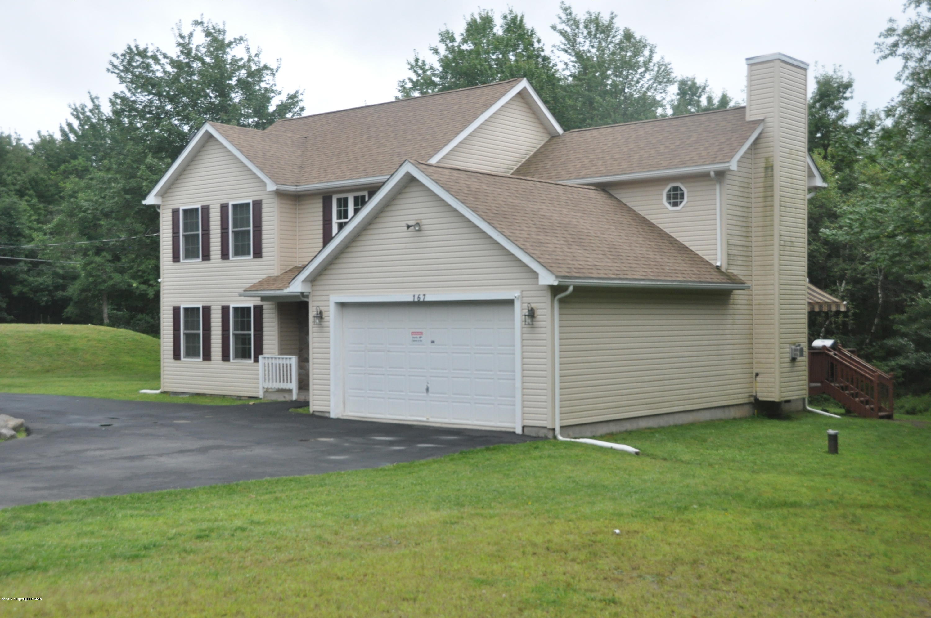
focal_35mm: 44
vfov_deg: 30.8
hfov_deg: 45.0
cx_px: 466
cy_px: 309
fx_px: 1123
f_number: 5
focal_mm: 29
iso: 1000
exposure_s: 1/1250
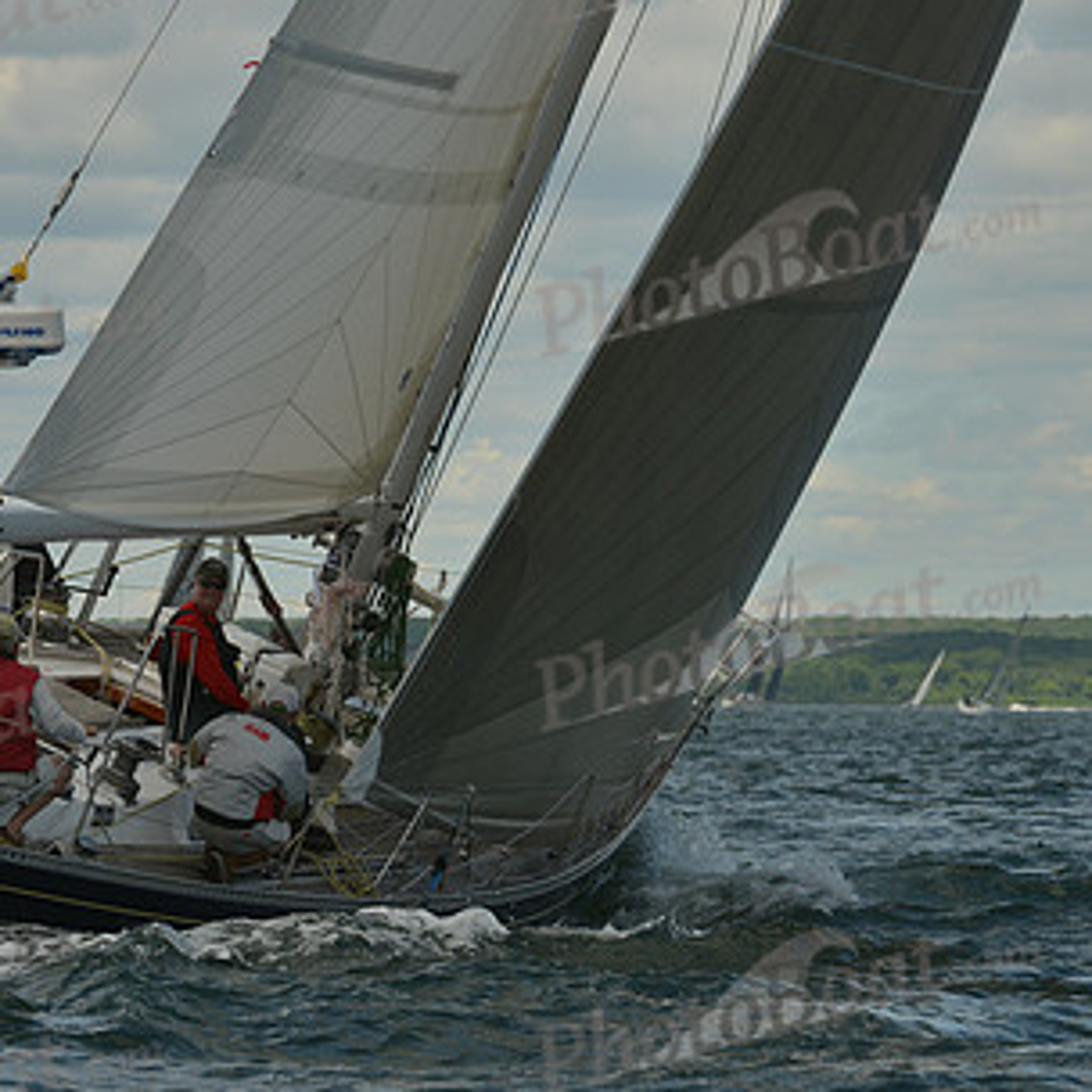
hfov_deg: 5.4
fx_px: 11564
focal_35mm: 324
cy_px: 501
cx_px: 352
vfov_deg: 5.4
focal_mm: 200
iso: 200
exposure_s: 1/800
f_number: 8
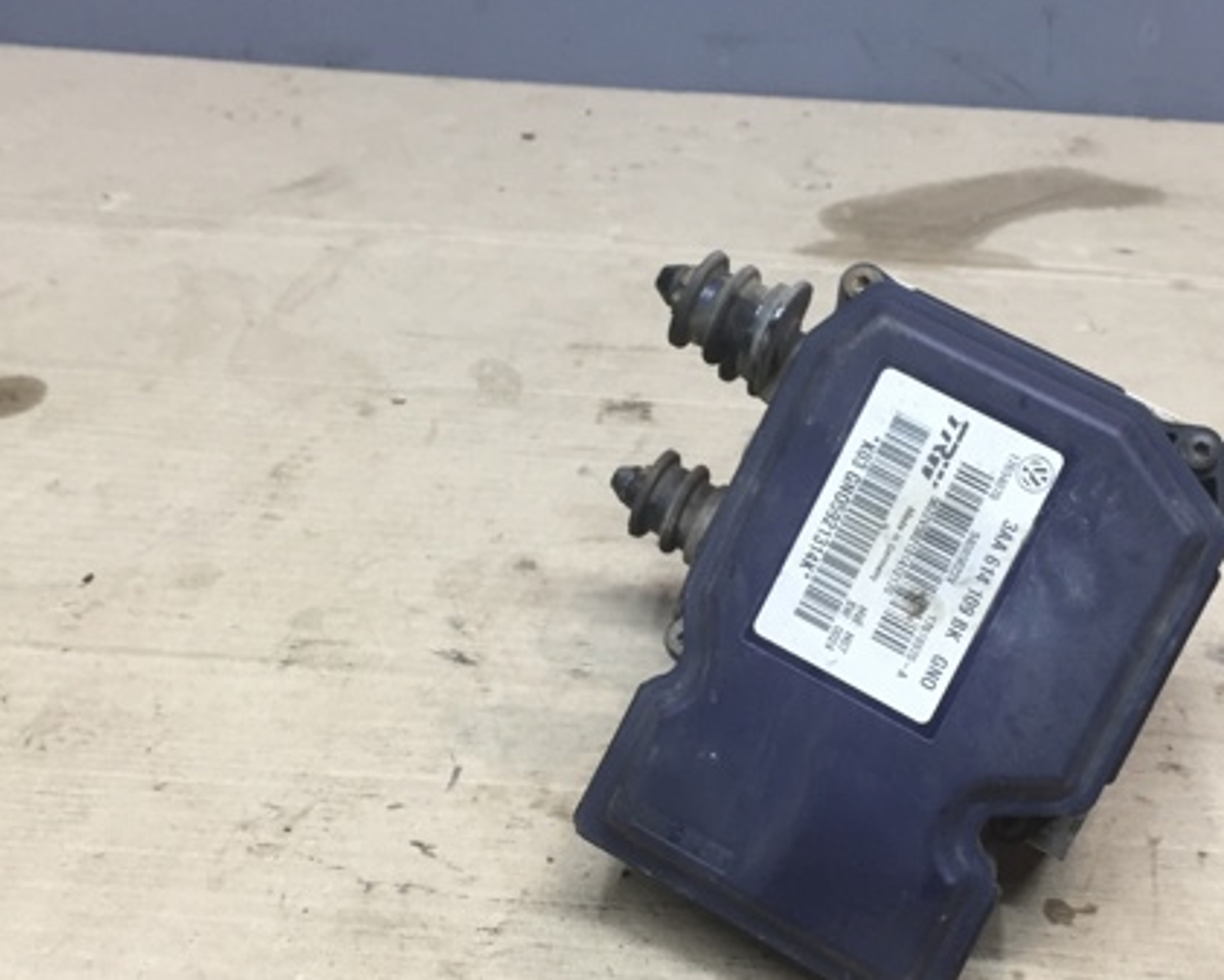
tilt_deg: -31.2
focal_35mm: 43
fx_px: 1558
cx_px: 779
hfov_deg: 42.5
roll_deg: -3.7
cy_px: 494
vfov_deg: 34.9
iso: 64
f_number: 2.2
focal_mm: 4.15
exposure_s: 1/33
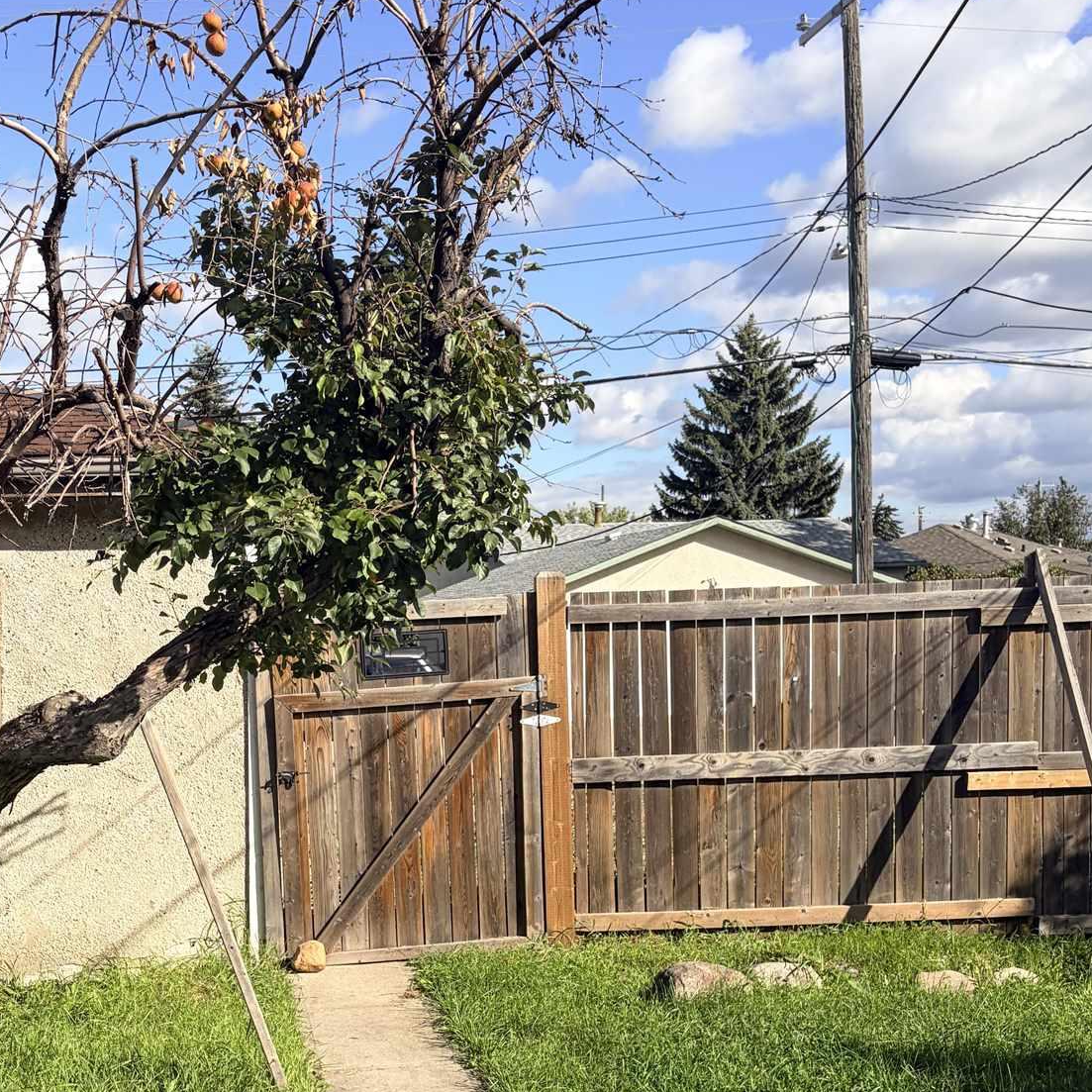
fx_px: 1713
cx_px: 437
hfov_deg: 35.2
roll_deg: +0.1
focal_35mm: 48
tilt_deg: -7.2
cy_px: 842
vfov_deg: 34.5
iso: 50
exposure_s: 1/2865
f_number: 1.6
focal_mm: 5.96
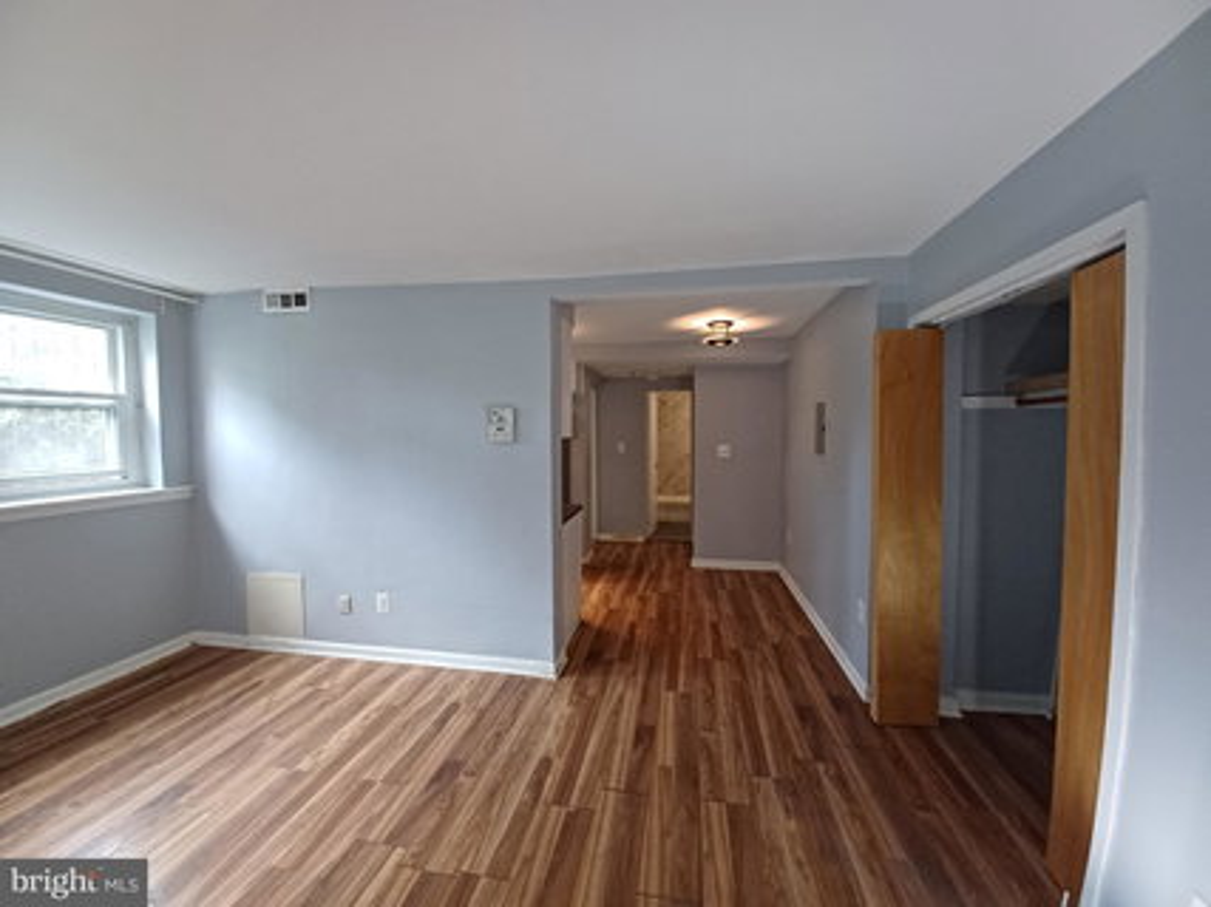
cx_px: 606
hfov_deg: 106.2
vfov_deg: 89.9
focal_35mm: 13
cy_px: 454
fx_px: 455
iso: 200
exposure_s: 1/33.3
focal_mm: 1.42
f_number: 2.2
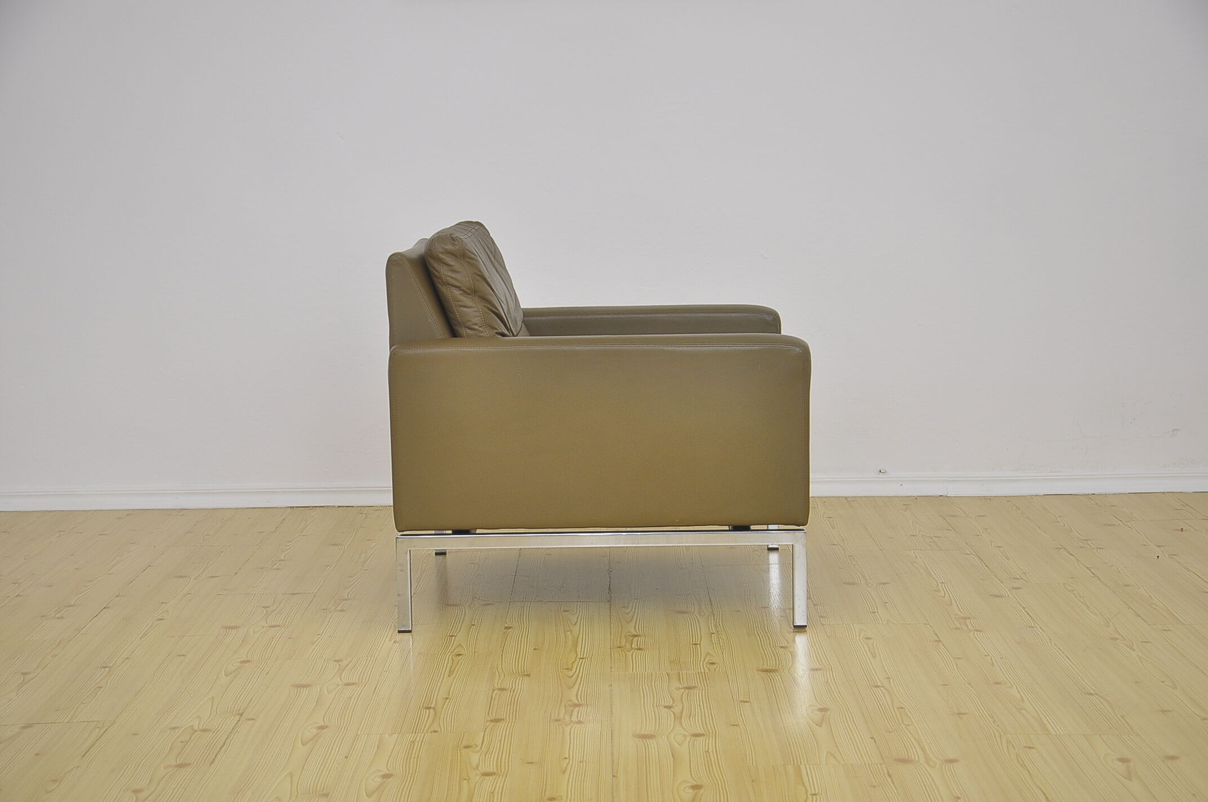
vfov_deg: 21.5
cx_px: 604
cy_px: 401
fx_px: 2111
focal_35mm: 63
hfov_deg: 31.9
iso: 400
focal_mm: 42
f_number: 4.8
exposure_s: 1/200
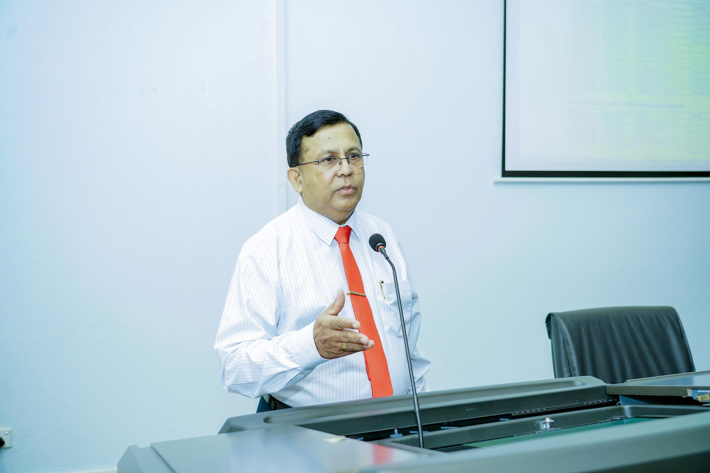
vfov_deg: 40.0
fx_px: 651
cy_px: 236
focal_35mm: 33
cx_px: 355
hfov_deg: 57.2
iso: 2000
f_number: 4
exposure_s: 1/200
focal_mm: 33
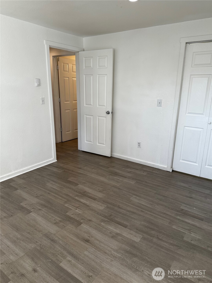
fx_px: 196
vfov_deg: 71.6
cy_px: 142
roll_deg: +0.1
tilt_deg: -13.6
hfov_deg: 56.8
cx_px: 106
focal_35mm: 24
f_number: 1.78
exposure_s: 1/155
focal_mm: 6.86
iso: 64
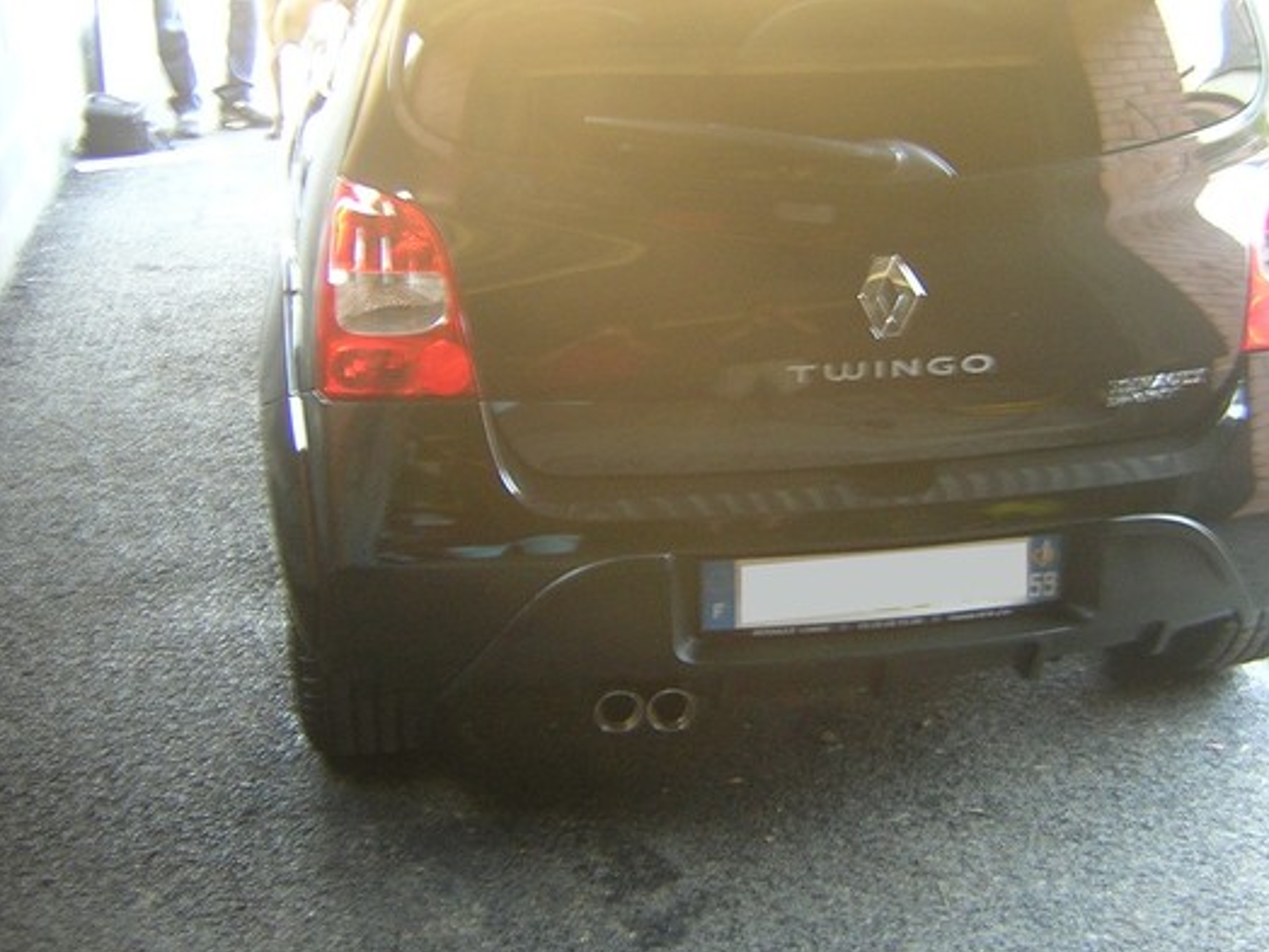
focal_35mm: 44
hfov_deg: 42.8
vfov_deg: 32.8
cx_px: 734
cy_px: 388
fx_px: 1613
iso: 256
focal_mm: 4.7
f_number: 2.6
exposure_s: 1/3.8
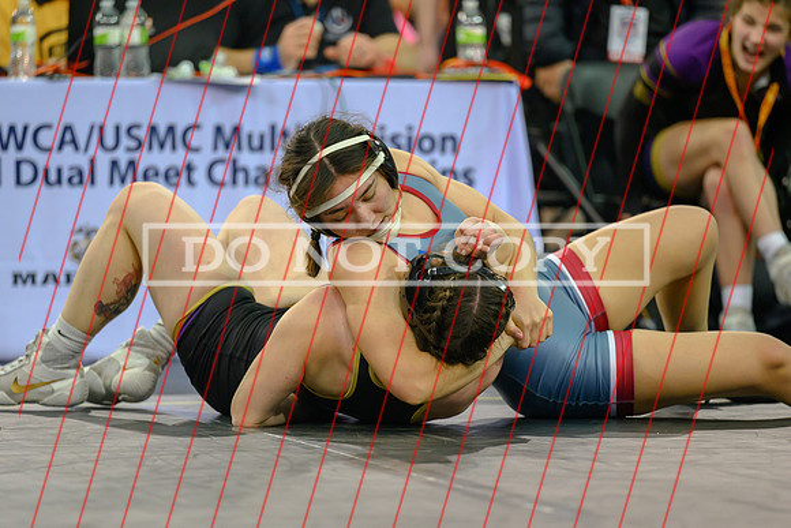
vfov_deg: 5.7
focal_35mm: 242
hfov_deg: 8.5
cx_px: 402
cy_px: 293
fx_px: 5321
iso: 3600
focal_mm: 200
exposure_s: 1/800
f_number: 2.8
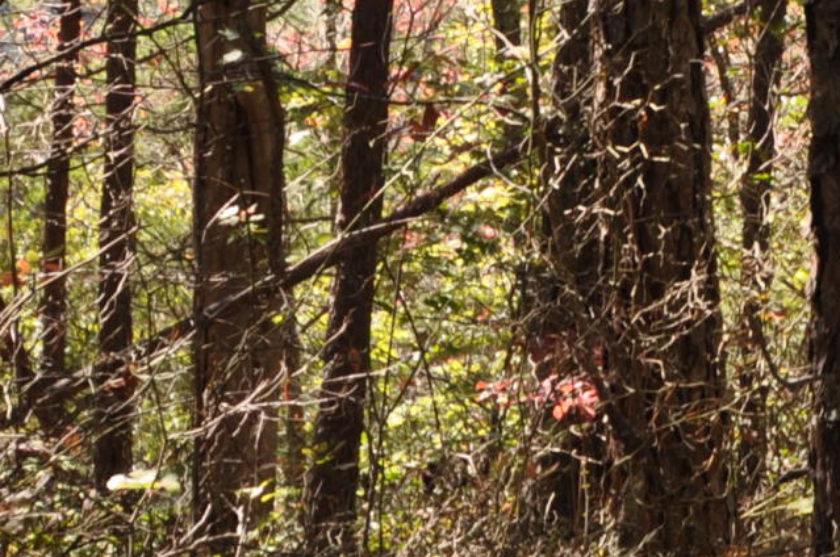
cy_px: -670
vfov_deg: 7.7
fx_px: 3937
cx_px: 1610
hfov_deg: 11.2
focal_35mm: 169
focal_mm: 24
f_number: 5.6
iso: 200
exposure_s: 1/125
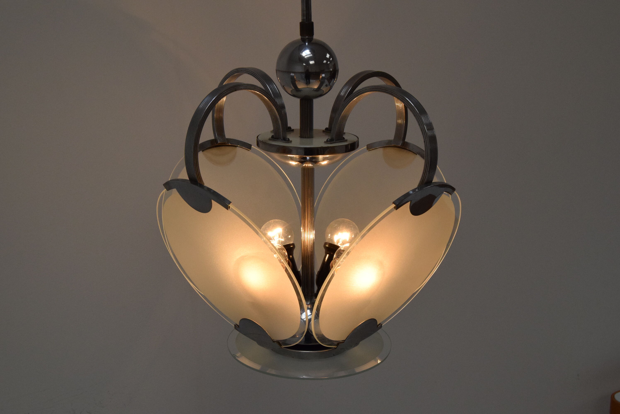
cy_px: 207
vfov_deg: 26.5
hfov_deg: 38.9
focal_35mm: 51
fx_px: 879
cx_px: 310
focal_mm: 34
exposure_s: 1/400
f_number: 10
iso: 1600
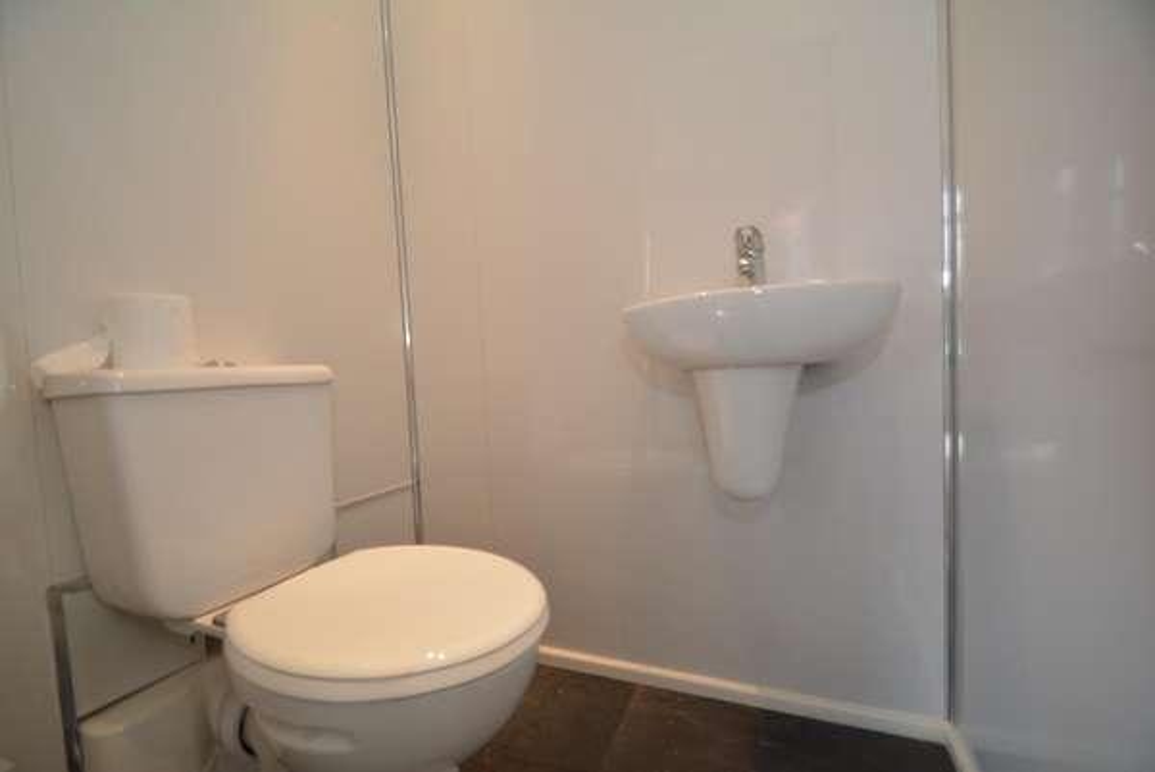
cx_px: 578
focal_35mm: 15
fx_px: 482
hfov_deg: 100.3
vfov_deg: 77.4
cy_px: 386
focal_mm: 10
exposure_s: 1/60
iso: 450
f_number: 4
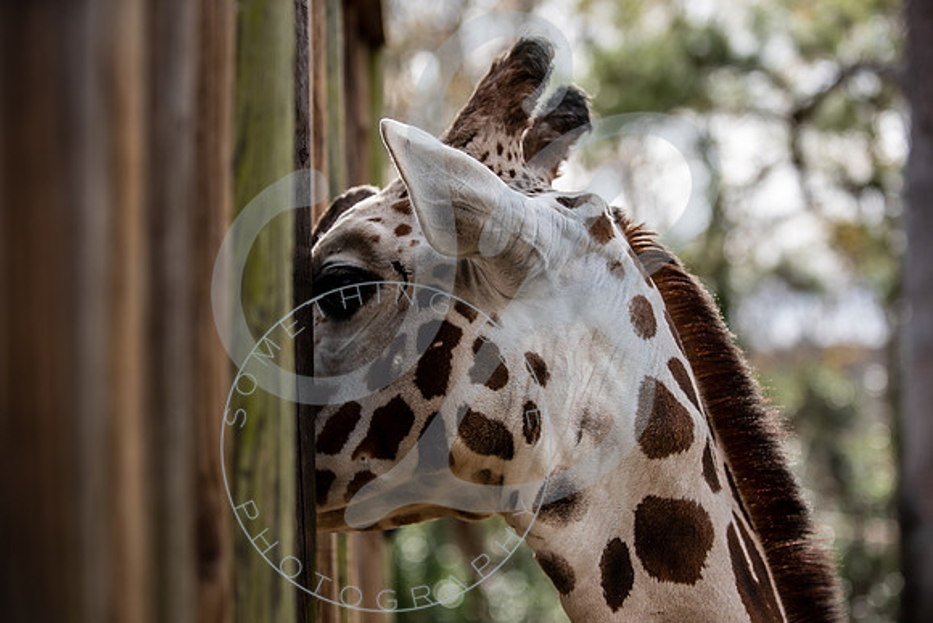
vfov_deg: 17.2
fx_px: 2061
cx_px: 503
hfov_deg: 25.5
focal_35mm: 79
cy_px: 308
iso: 100
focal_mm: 70
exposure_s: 1/500
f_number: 2.8
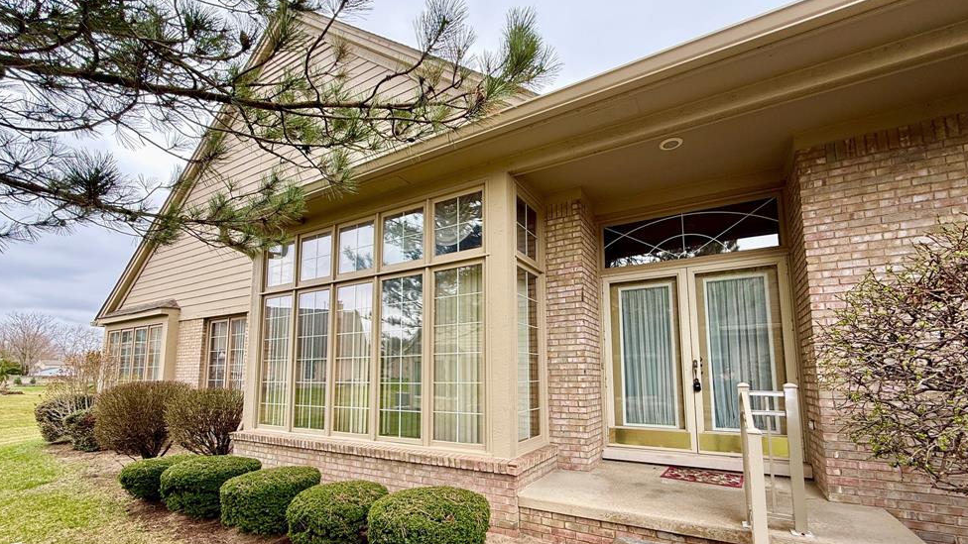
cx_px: 486
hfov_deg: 99.4
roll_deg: +0.1
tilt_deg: +6.5
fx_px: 411
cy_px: 331
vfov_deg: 66.3
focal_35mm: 16
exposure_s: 1/170
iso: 50
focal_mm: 2.22
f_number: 2.2
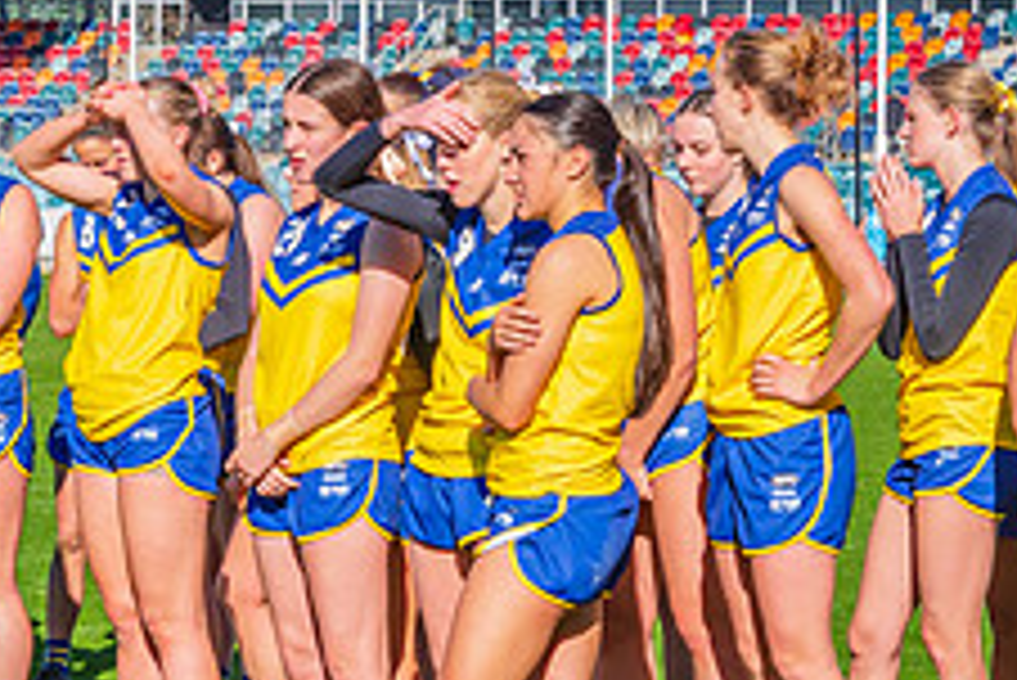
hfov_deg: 11.6
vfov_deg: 7.8
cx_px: 436
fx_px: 5003
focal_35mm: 177
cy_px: 435
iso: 200
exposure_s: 1/640
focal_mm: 46
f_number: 8
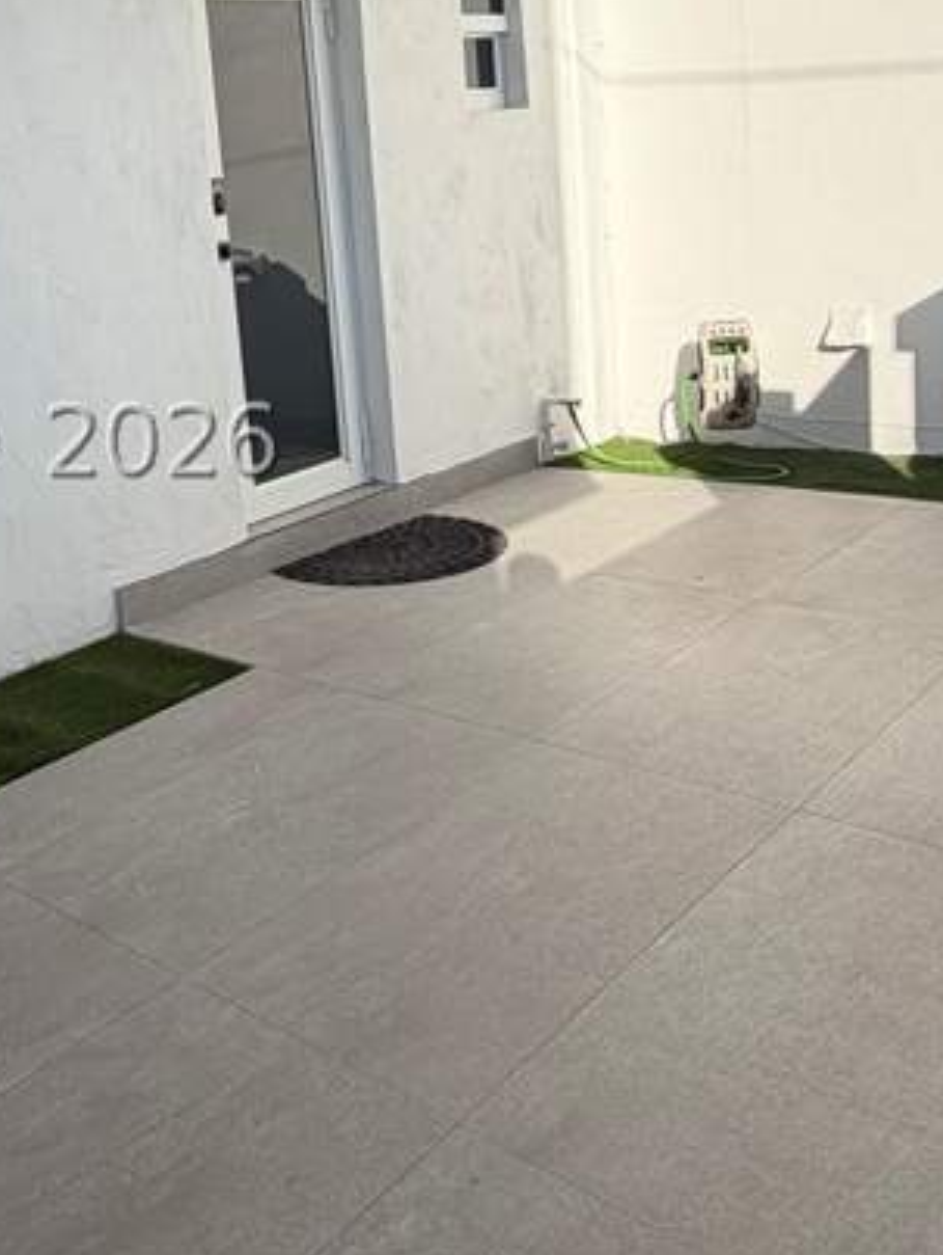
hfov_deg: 37.0
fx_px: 1342
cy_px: 439
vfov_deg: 49.4
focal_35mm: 37
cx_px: 156
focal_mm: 2.22
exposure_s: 1/888
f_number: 2.2
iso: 20
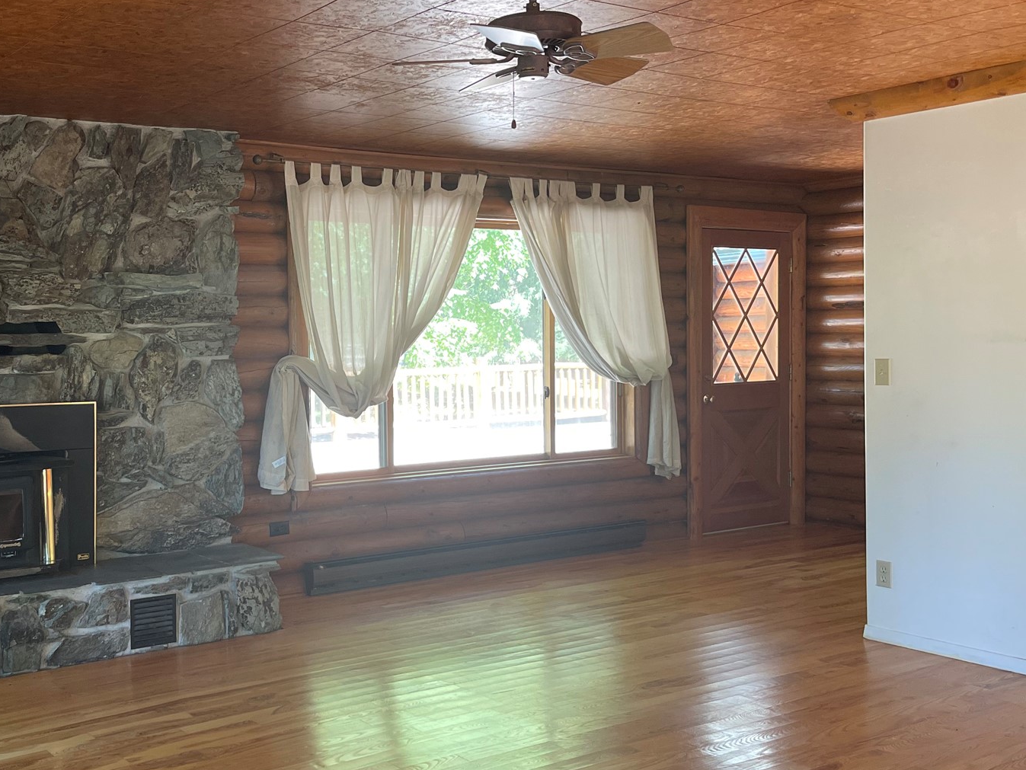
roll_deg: +1.1
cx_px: 321
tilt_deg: -1.7
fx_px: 1127
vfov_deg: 37.7
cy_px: 362
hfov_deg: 47.9
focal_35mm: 38
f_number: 1.6
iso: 125
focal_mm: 5.1
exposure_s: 1/104
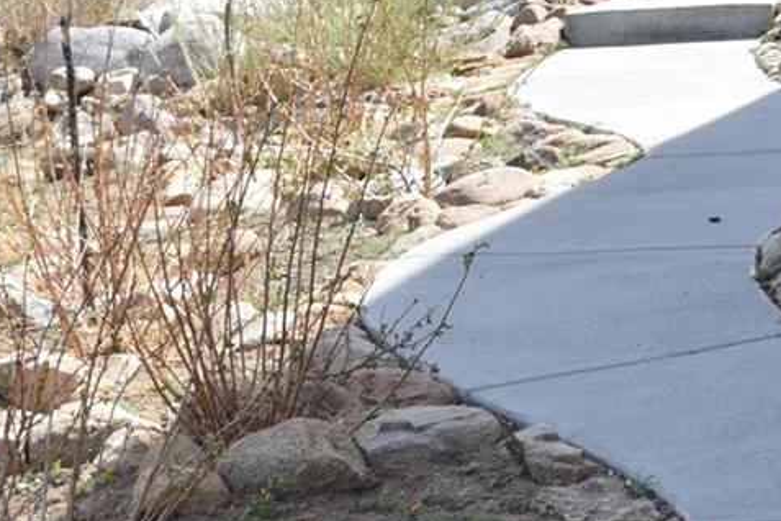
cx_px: 1004
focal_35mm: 161
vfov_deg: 8.4
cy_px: -106
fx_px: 3493
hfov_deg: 12.4
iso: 100
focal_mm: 32
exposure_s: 1/200
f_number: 8
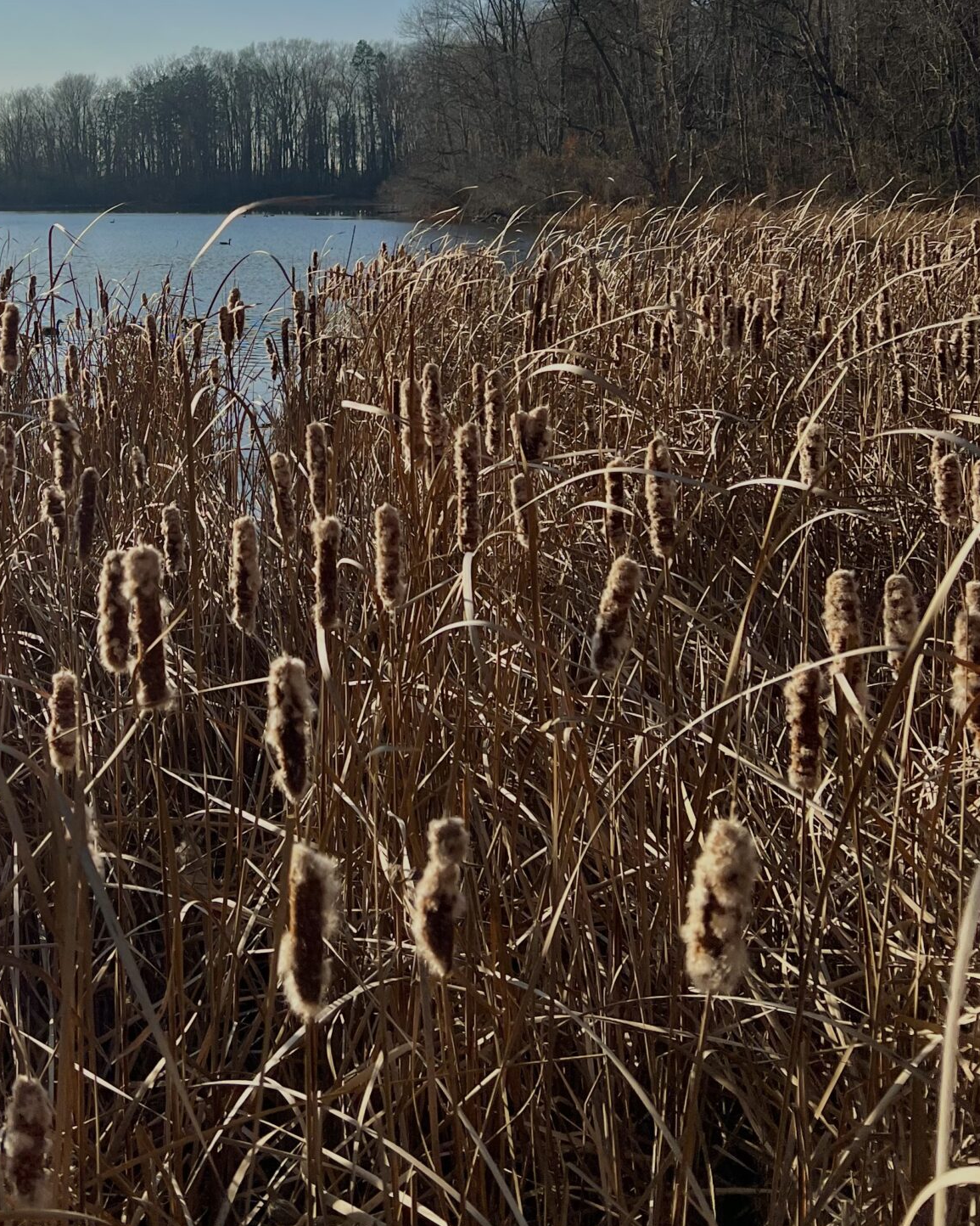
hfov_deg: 32.5
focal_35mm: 45
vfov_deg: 39.3
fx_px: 1632
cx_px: 194
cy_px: 217
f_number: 1.5
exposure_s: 1/6993
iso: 50
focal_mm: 5.7
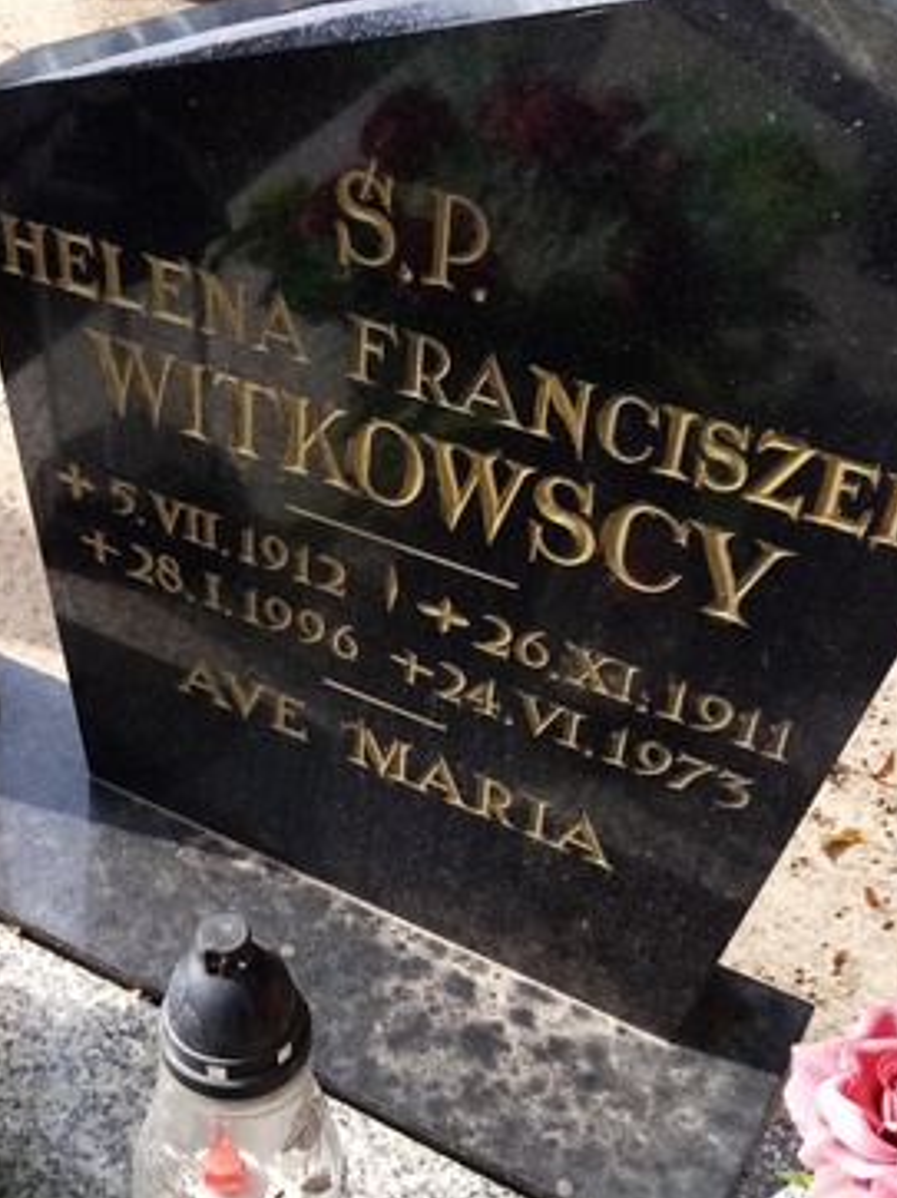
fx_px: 1591
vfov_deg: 41.2
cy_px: 645
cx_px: 179
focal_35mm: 46
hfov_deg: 30.7
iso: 105
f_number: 1.8
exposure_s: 1/361
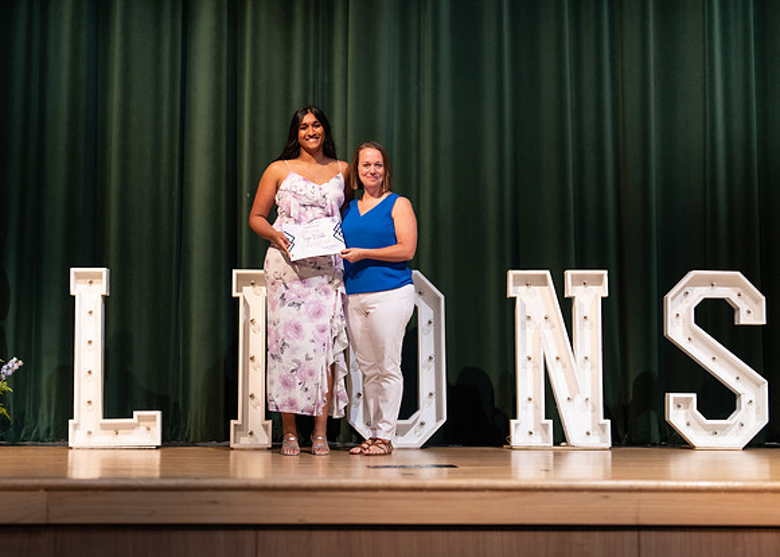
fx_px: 1338
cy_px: 262
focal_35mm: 60
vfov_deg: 23.5
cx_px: 343
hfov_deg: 32.5
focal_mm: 50
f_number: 1.2
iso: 640
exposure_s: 1/320
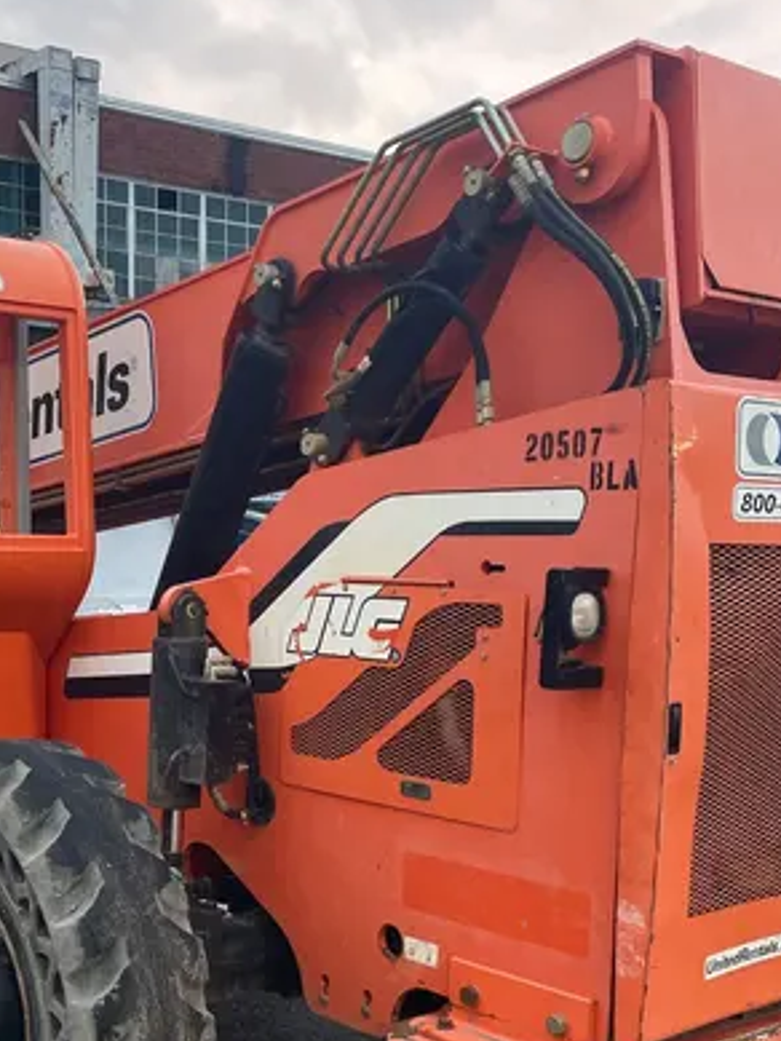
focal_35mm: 49
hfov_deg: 29.3
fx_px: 1473
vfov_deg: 38.0
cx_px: 219
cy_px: 772
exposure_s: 1/67
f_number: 1.6
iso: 125
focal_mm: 4.2
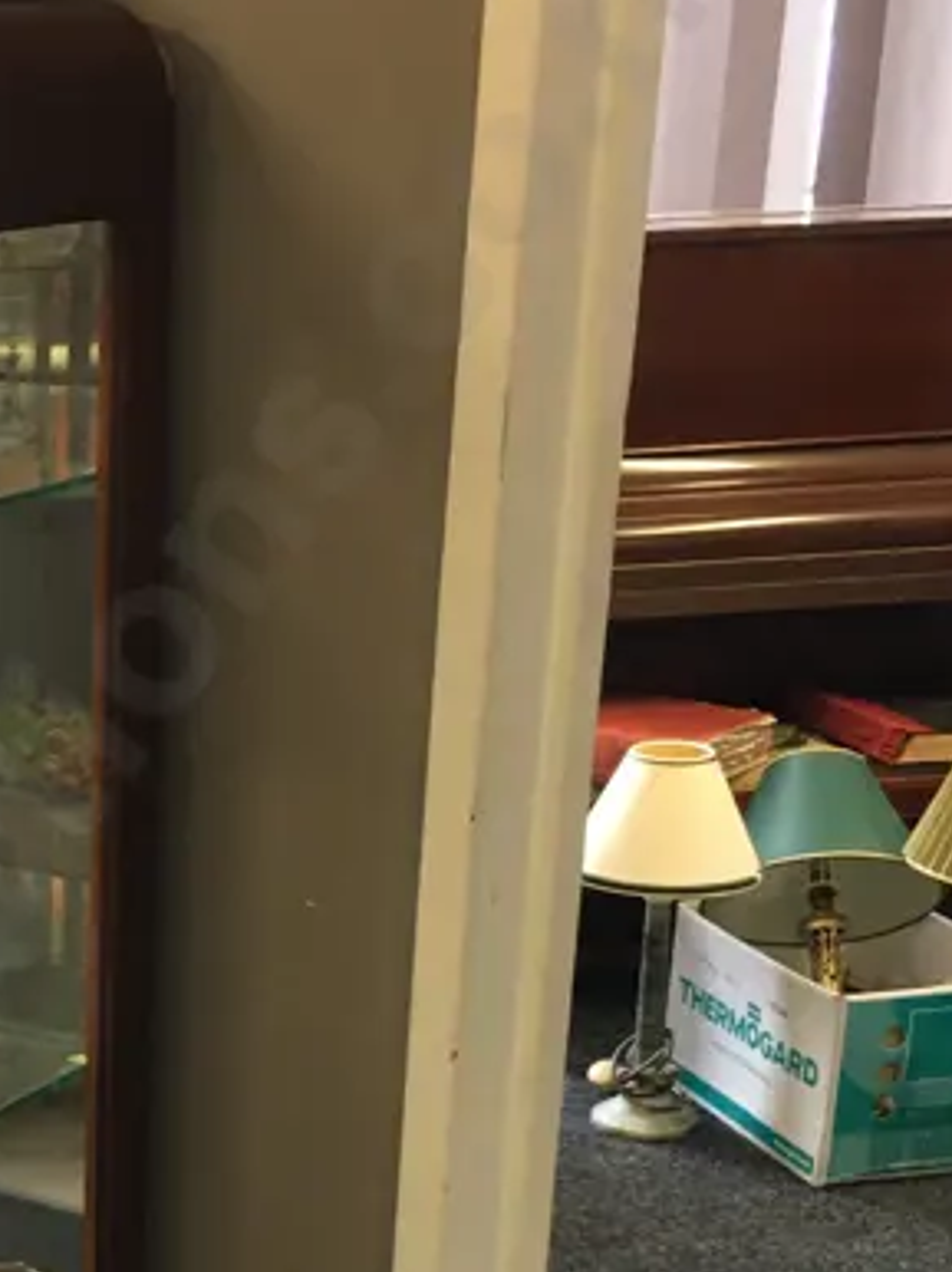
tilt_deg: -21.2
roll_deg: +0.7
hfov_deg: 17.9
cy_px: 1226
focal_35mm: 77
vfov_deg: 24.4
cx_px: -280
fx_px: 2827
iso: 40
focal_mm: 4.15
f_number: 2.2
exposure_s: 1/17
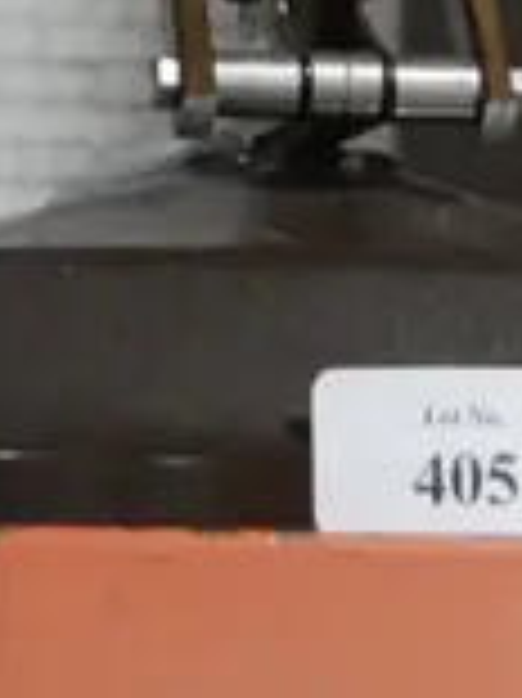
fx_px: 6121
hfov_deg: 4.9
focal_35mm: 304
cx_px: 493
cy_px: -1594
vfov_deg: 5.9
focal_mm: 23
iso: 1000
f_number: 5.1
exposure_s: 1/60
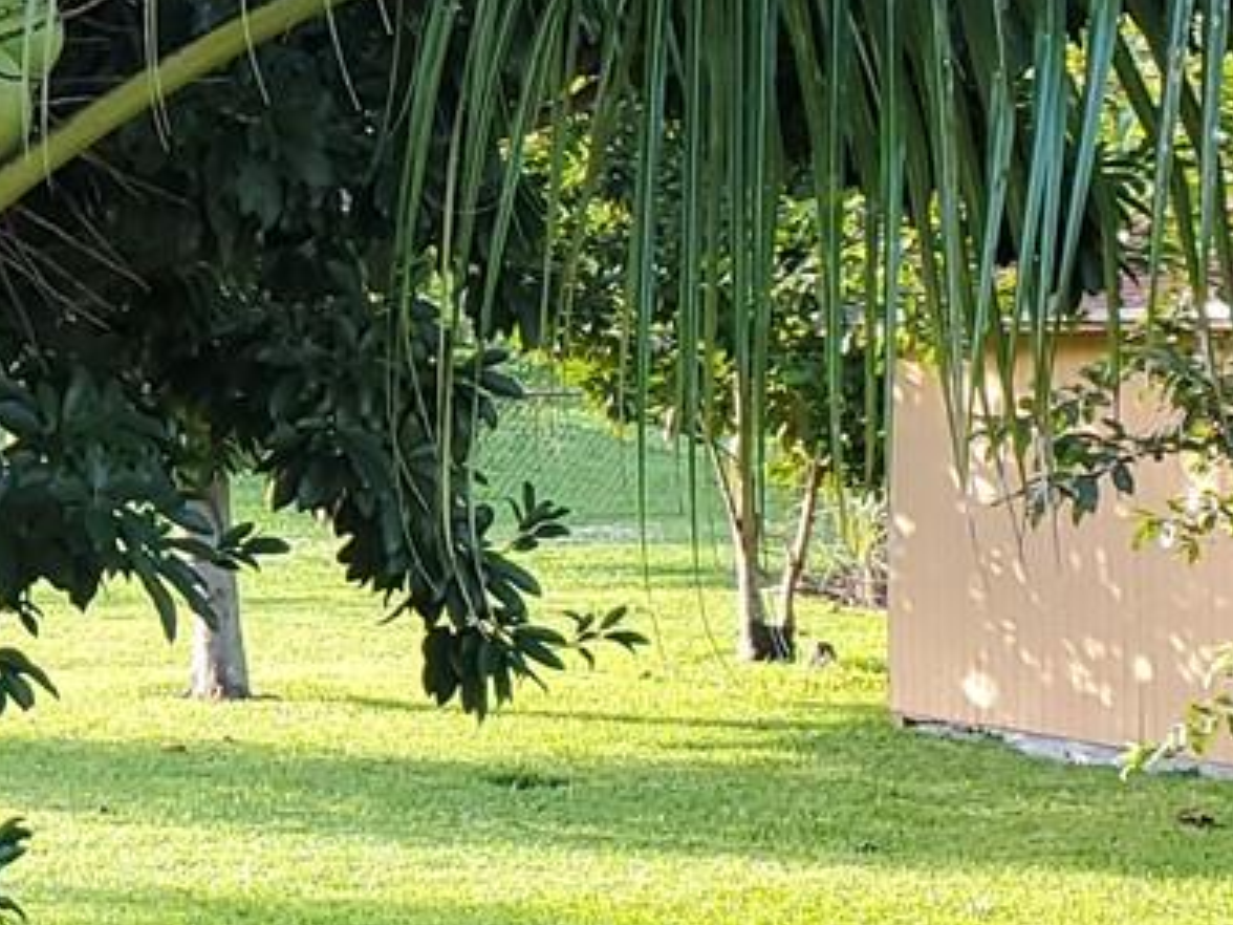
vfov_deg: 13.9
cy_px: 261
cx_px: -242
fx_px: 3776
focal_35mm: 106
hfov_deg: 17.7
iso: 64
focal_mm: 4.3
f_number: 2.4
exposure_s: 1/120
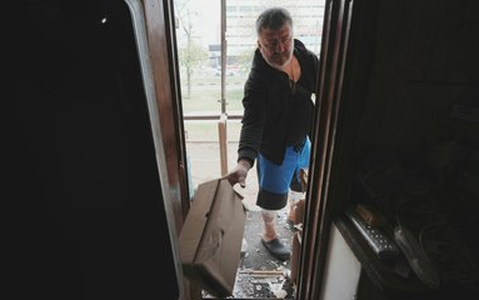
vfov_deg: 68.1
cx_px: 234
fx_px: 222
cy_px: 146
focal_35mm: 17
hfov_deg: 94.3
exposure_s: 1/200
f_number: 7.1
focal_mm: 16
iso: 320
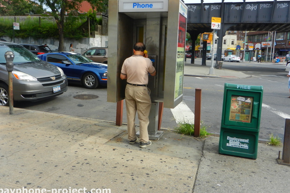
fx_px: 250
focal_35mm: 31
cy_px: 84
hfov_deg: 60.3
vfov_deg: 42.2
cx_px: 147
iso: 160
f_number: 3.6
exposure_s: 1/640
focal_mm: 5.1
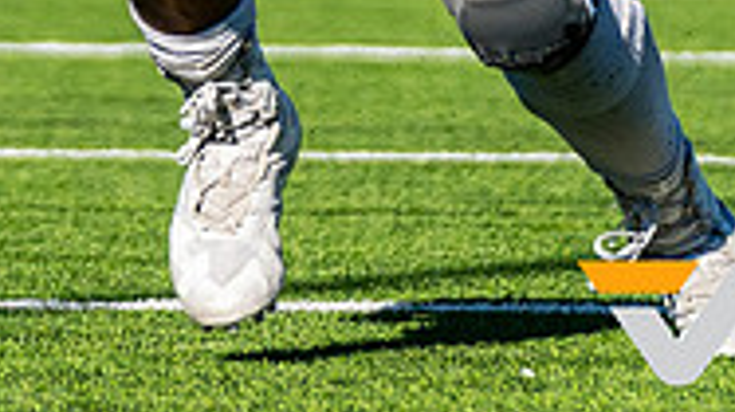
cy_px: -616
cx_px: 245
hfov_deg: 2.2
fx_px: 19267
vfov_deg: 1.2
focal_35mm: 989
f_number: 3.2
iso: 400
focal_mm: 148
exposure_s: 1/3200
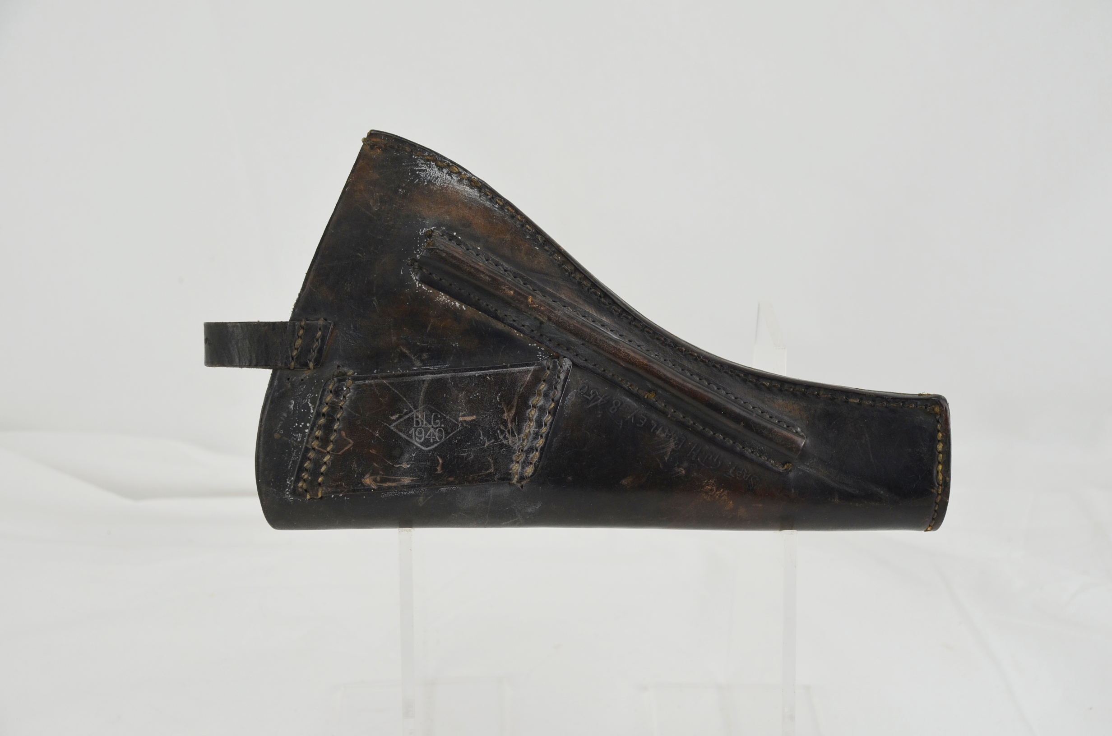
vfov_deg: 25.6
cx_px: 556
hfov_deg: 37.9
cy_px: 368
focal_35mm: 52
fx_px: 1618
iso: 250
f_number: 5.6
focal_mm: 35
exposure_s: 1/125
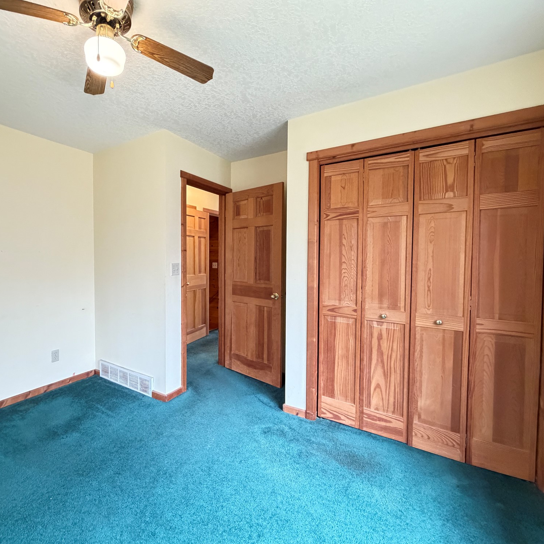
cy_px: 267
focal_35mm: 17
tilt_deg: -1.5
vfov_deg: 84.0
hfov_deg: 82.5
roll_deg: +0.0
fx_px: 302
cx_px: 207
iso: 800
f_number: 2.2
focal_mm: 2.22
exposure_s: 1/60
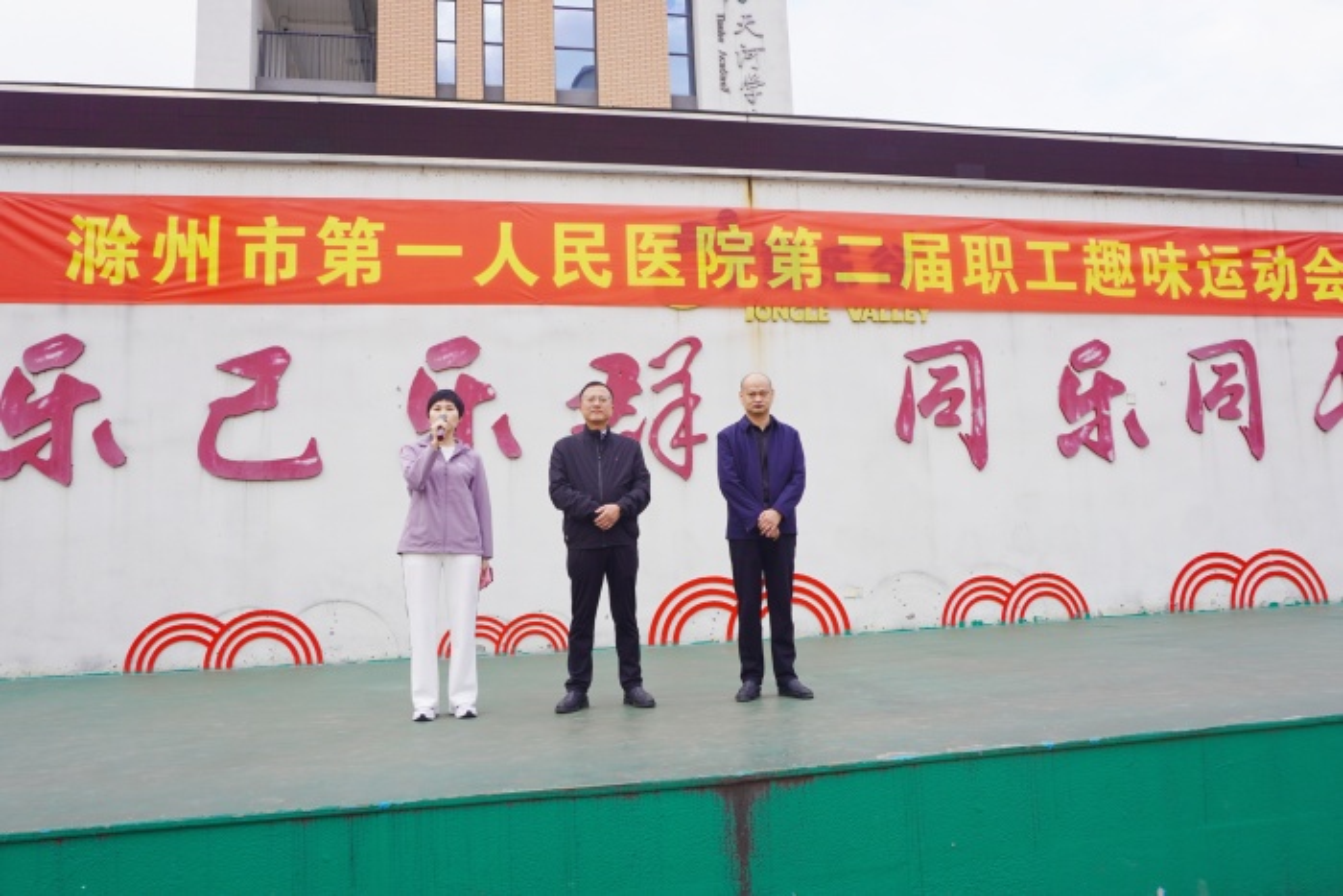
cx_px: 672
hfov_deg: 73.7
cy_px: 448
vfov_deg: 53.2
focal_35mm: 24
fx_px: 895
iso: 100
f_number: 7.1
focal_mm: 16
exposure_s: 1/100
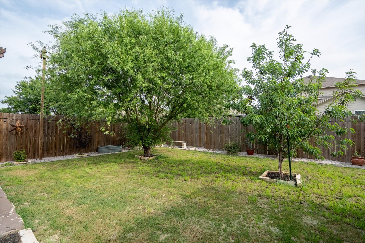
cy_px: 122
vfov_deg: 73.7
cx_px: 182
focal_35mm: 16
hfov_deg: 96.7
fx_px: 162
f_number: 8
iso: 800
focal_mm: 16
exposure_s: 1/3200
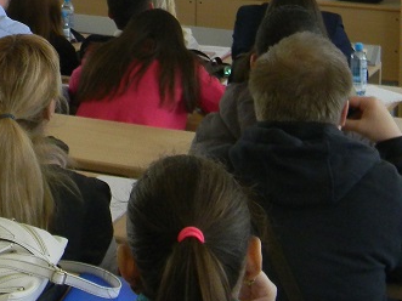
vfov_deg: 11.6
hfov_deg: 15.6
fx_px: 1440
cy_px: -114
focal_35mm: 124
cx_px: 16
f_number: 3.8
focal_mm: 7.3
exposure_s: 1/30
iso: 225
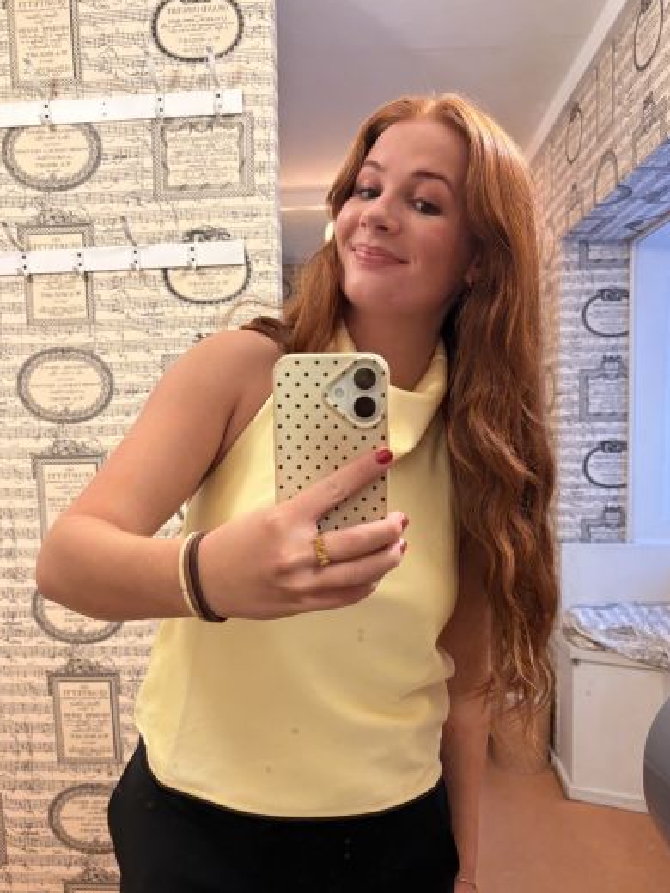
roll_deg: +0.9
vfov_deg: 59.9
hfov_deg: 46.8
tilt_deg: -4.7
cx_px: 318
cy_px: 477
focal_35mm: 30
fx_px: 774
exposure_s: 1/50
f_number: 1.6
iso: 125
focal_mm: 5.96
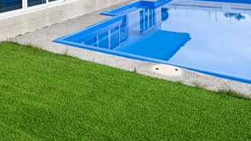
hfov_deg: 41.1
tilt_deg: -1.4
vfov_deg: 23.9
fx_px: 300
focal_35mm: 45
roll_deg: +2.4
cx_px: 15
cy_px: -34
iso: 20
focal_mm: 2.22
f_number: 2.2
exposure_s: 1/985
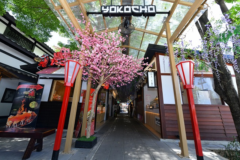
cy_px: 80
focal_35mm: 14
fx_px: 93
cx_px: 120
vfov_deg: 81.1
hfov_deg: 104.3
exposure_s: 1/250
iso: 500
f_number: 7.1
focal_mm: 14
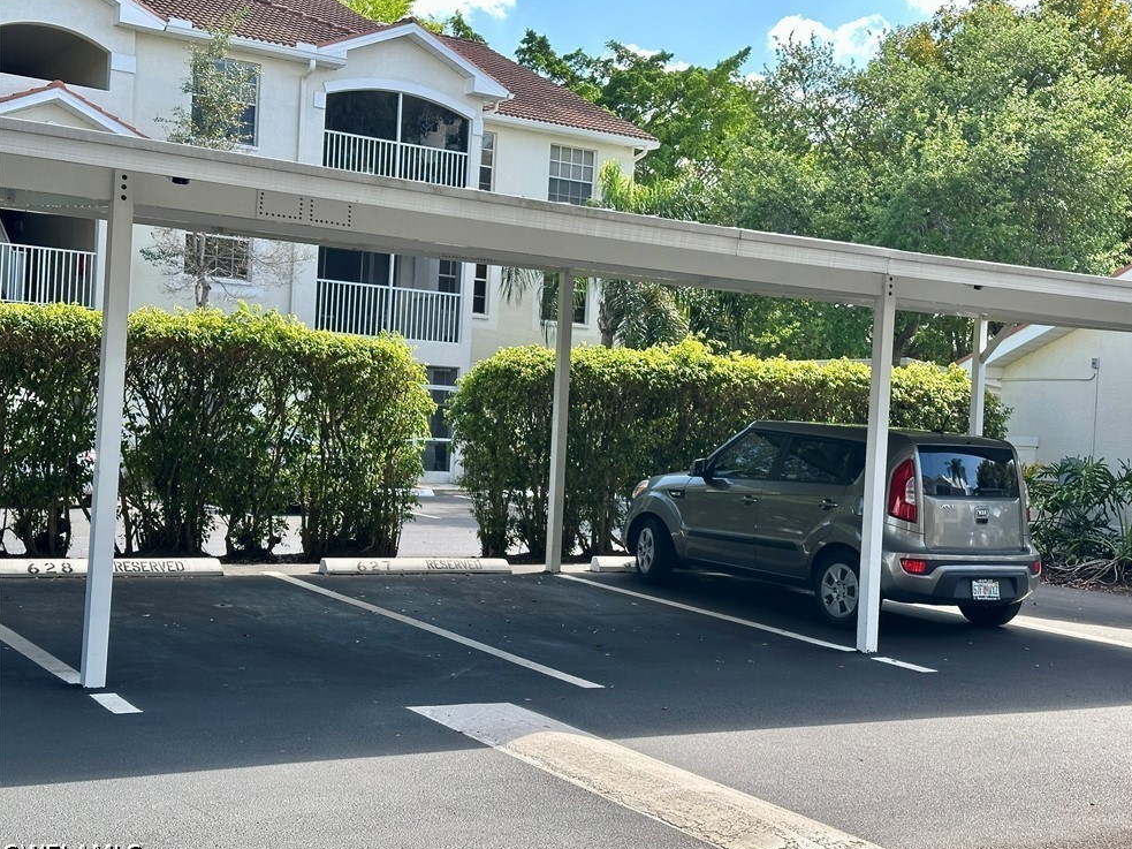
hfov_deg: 38.2
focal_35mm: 50
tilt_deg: +1.2
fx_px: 1635
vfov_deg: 29.1
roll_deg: -2.7
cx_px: 587
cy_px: 431
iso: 64
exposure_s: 1/797
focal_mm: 6.86
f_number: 1.78
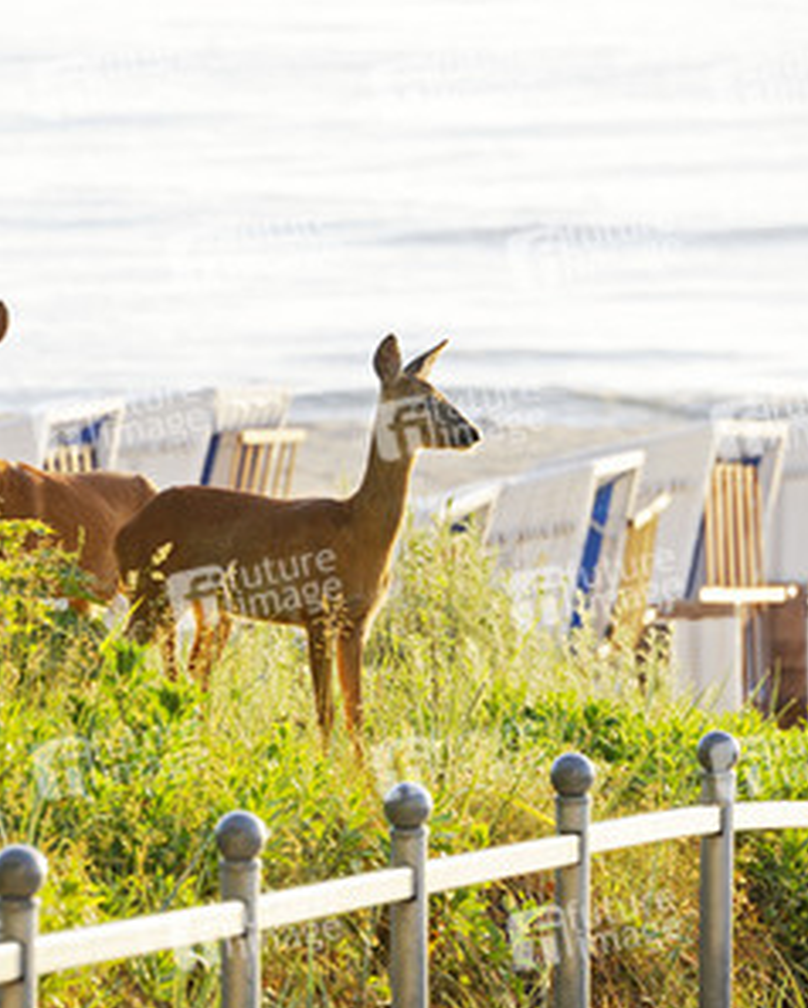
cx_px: 163
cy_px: 506
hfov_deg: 3.6
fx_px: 12721
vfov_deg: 4.5
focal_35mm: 426
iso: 500
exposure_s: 1/320
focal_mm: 300
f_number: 9
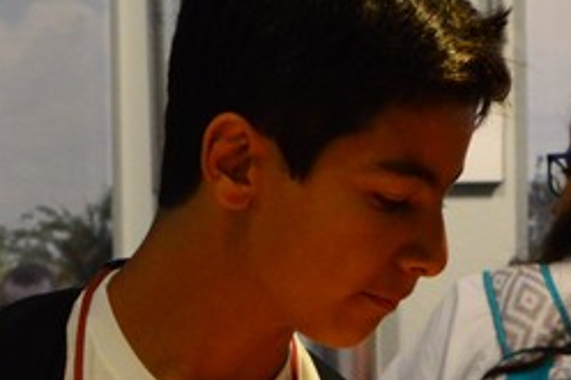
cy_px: 489
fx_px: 3441
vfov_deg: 6.3
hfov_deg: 9.5
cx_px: 274
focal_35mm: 217
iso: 1600
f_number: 3.5
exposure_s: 1/320
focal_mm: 35
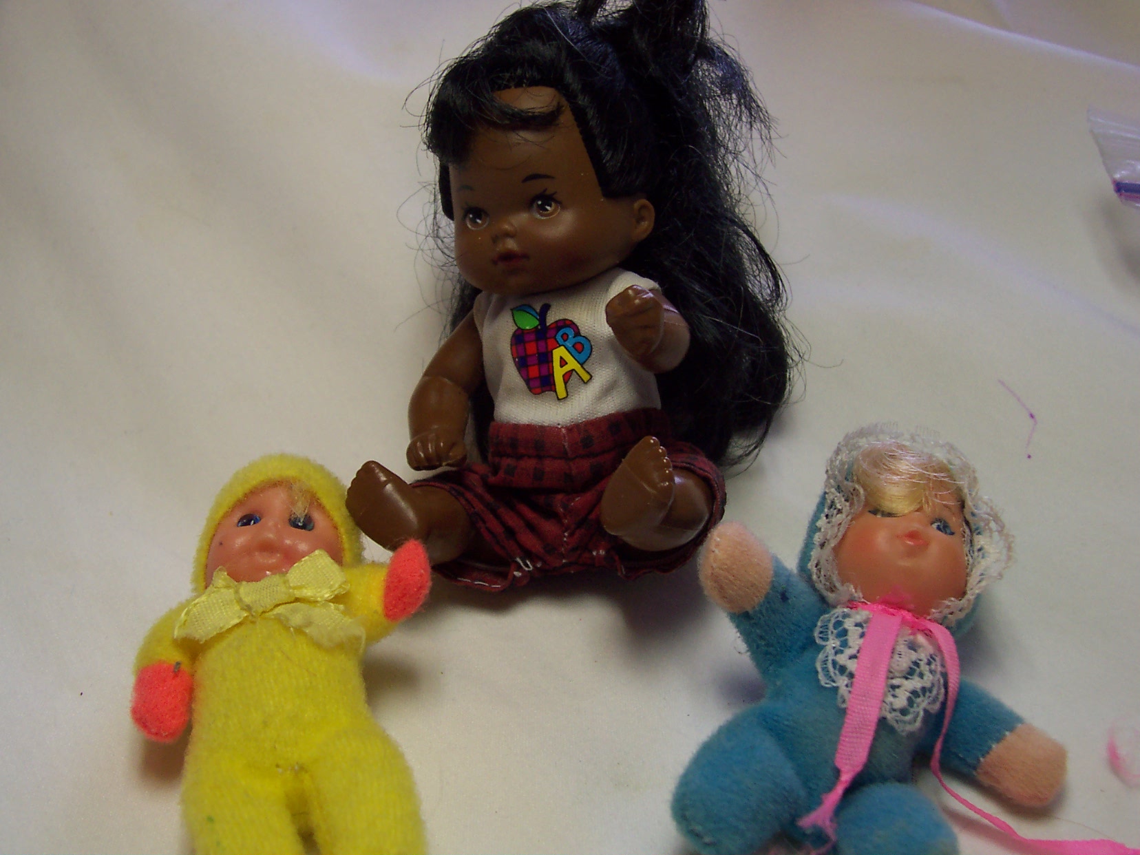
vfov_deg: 38.7
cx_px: 570
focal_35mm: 37
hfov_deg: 50.1
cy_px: 428
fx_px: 1219
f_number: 2.8
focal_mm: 5.6
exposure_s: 1/90
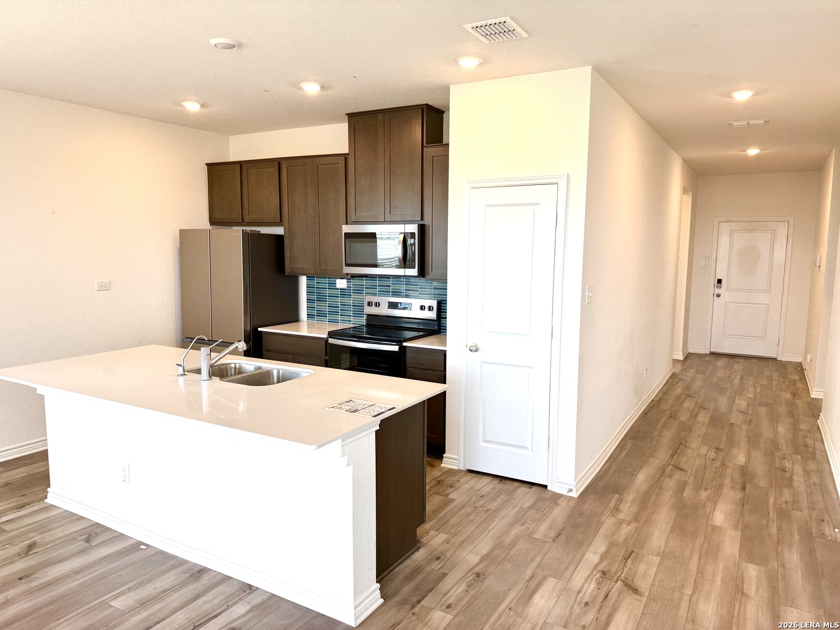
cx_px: 420
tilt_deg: -5.9
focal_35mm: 24
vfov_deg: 56.8
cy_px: 315
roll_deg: -1.0
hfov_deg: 71.6
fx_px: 582
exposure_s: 1/120
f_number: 1.78
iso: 80
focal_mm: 6.76
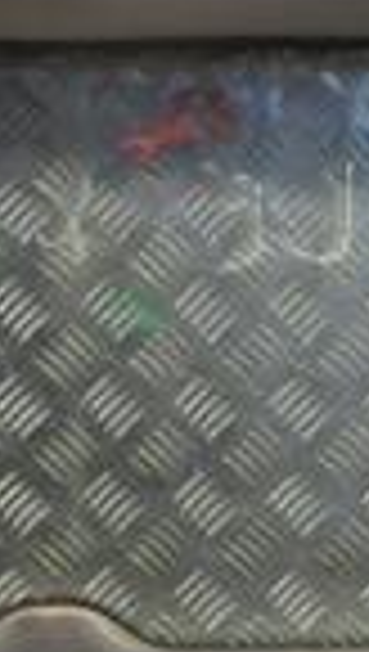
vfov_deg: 16.4
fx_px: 2252
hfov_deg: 9.3
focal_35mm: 130
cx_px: 50
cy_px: 468
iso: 3200
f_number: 8
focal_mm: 20
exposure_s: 1/250
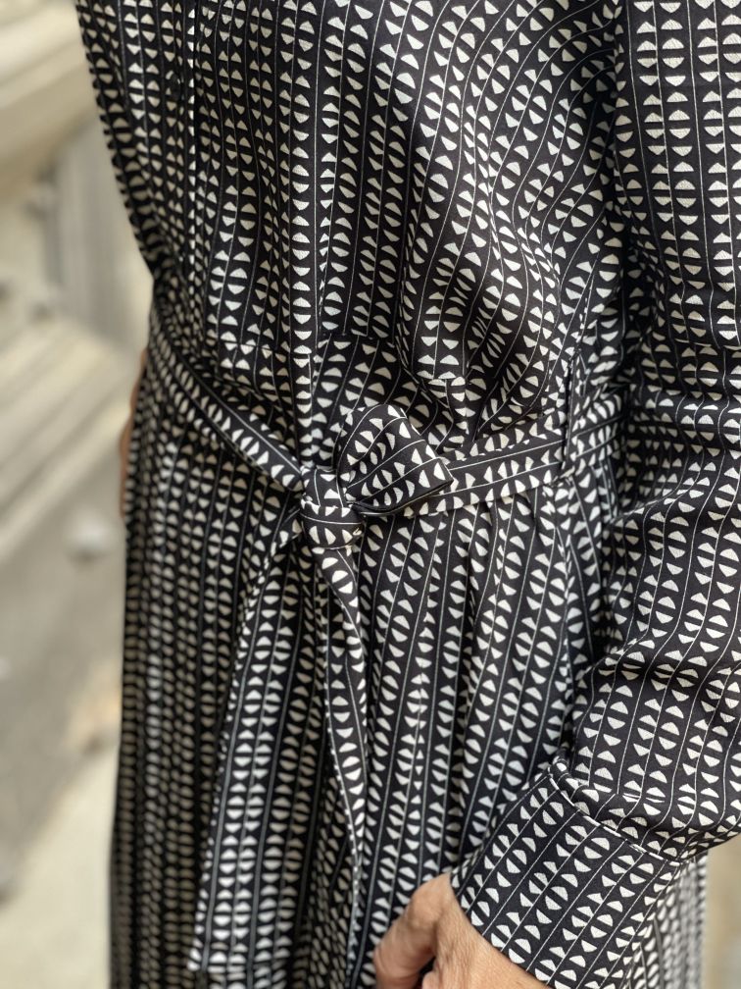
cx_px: 370
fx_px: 1827
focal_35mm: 64
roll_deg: -1.9
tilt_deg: -25.7
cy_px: 494
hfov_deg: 22.9
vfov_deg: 30.3
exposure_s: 1/121
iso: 200
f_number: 2.2
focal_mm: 7.5
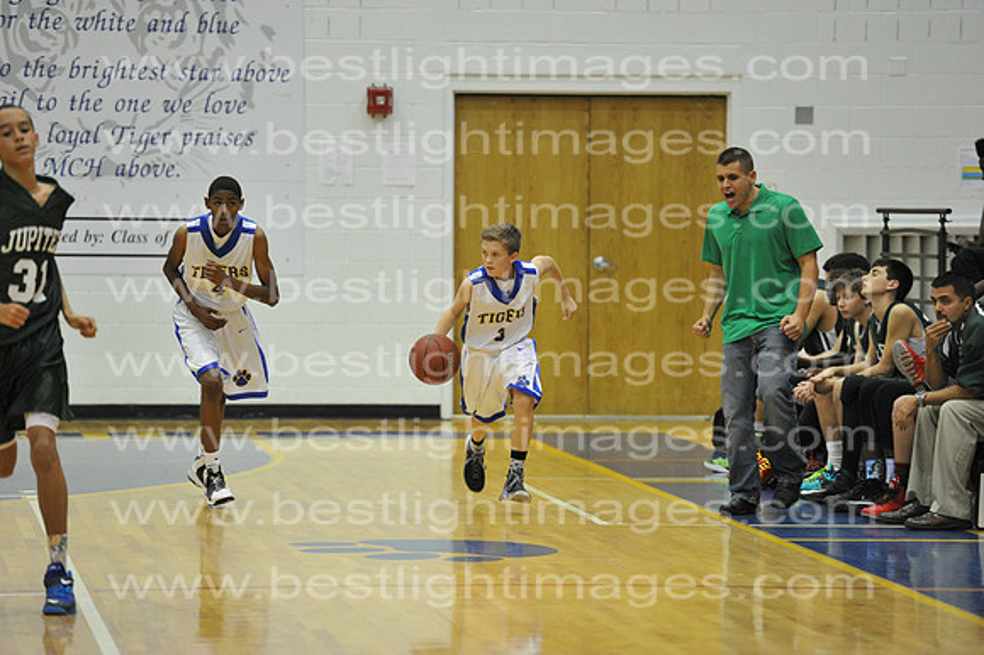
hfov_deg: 10.8
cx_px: 492
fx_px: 5190
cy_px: 328
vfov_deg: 7.2
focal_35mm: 190
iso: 5000
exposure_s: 1/400
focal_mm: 190
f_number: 3.2
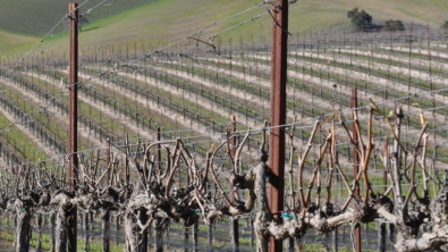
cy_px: 146
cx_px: 149
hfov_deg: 17.4
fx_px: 1461
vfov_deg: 9.8
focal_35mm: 123
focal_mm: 50
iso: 200
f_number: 9
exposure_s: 1/320
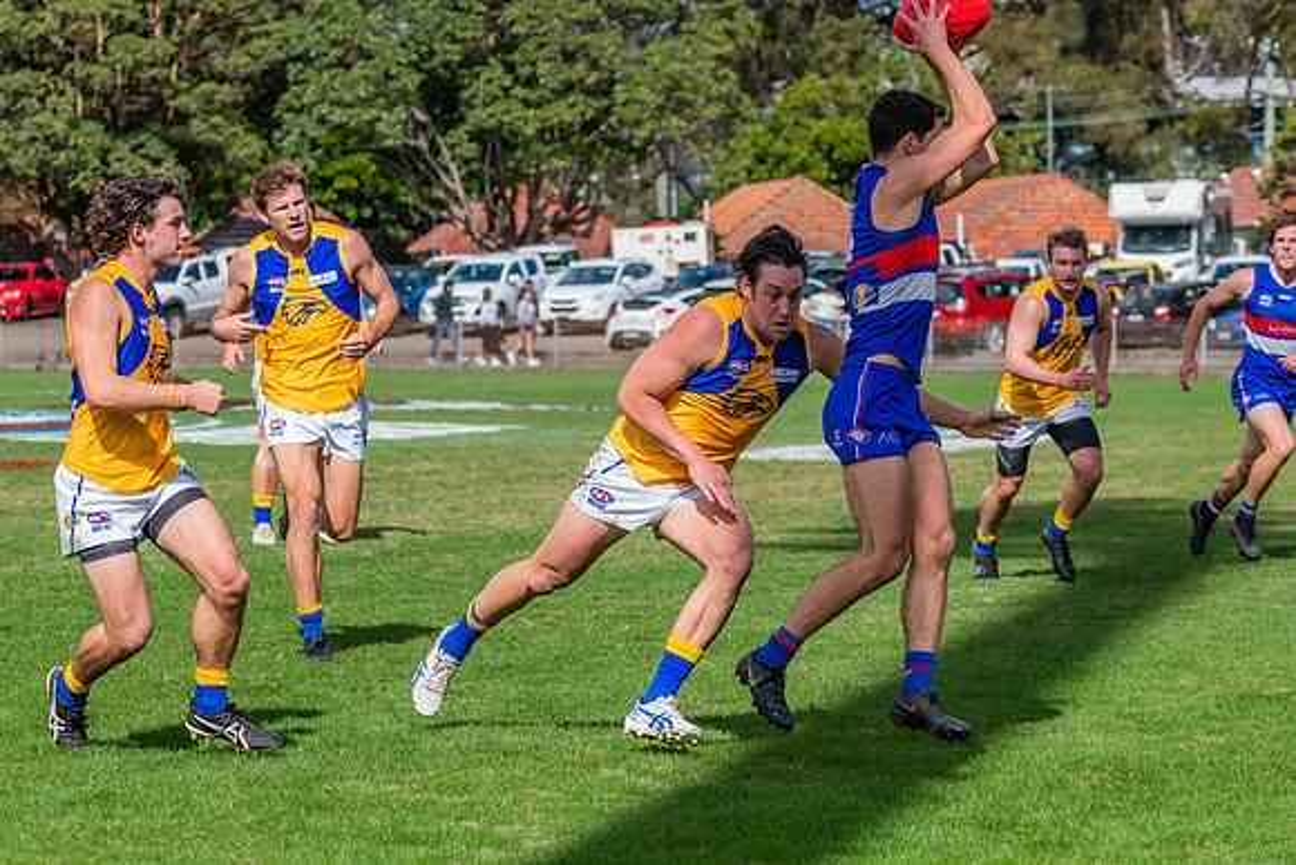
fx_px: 6121
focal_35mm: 170
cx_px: 648
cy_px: 432
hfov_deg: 12.1
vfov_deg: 8.1
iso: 800
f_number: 9
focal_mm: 170
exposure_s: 1/1600
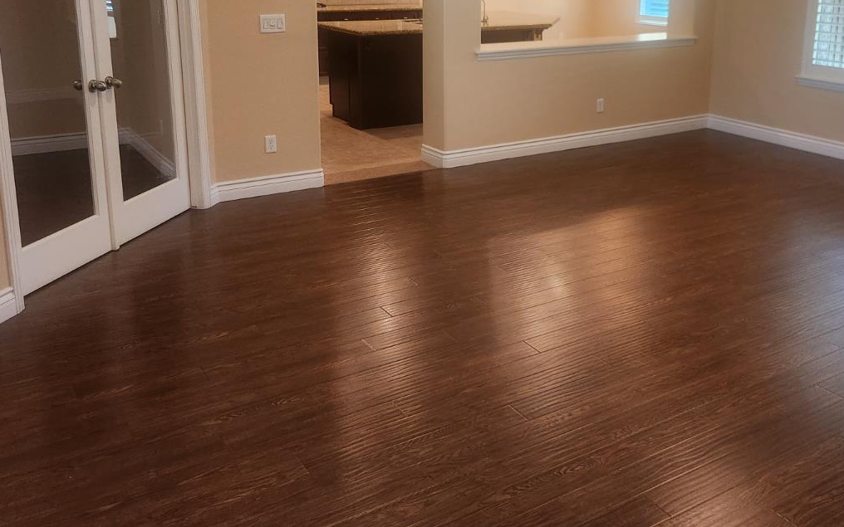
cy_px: 126
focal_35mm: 36
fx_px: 828
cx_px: 506
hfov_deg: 53.6
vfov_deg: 34.5
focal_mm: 5.4
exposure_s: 1/120
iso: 250
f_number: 1.8
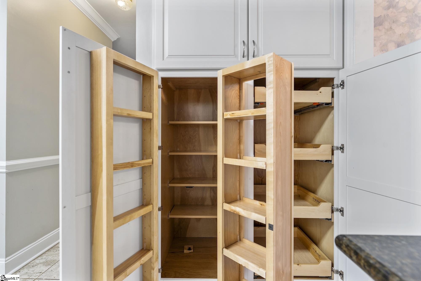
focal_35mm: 18
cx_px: 210
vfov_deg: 68.9
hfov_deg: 91.6
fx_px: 205
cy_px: 140
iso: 400
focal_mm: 17.5
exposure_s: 1/6
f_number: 6.3
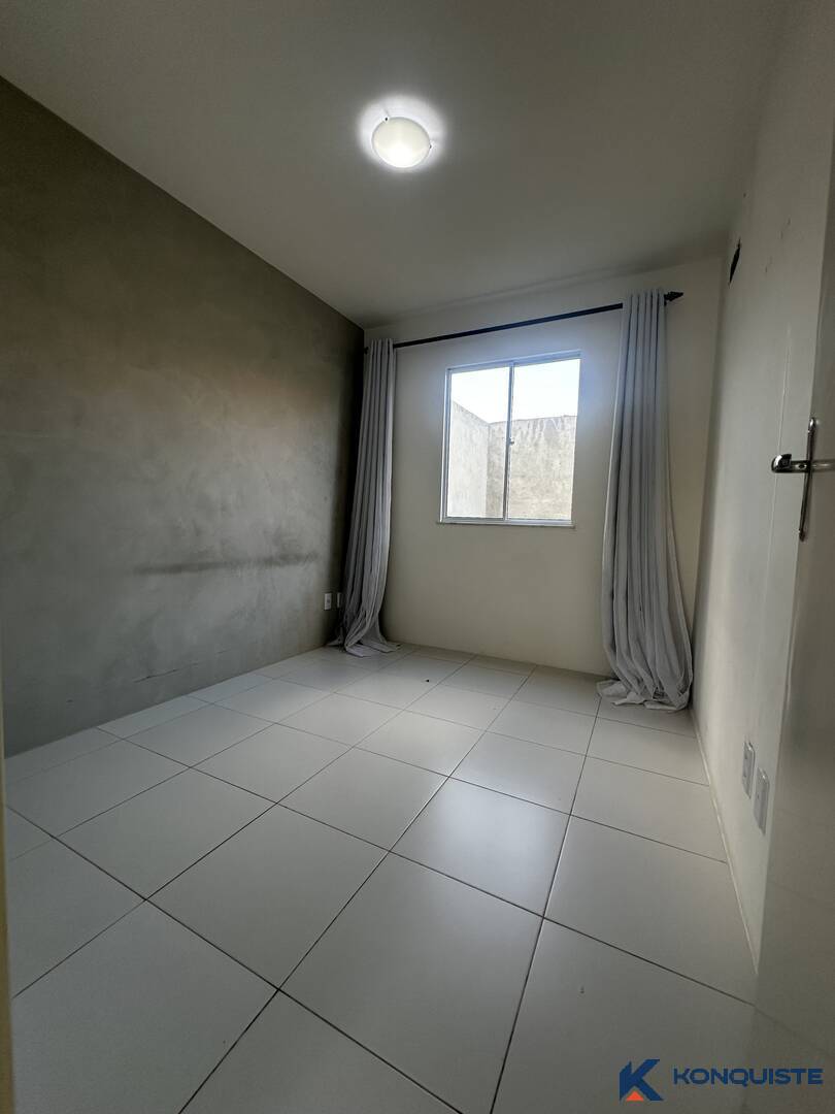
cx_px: 418
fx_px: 450
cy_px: 557
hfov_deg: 85.7
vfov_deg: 102.1
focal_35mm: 14
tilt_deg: -4.1
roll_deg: -2.6
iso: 100
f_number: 2.2
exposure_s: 1/120
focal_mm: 2.22
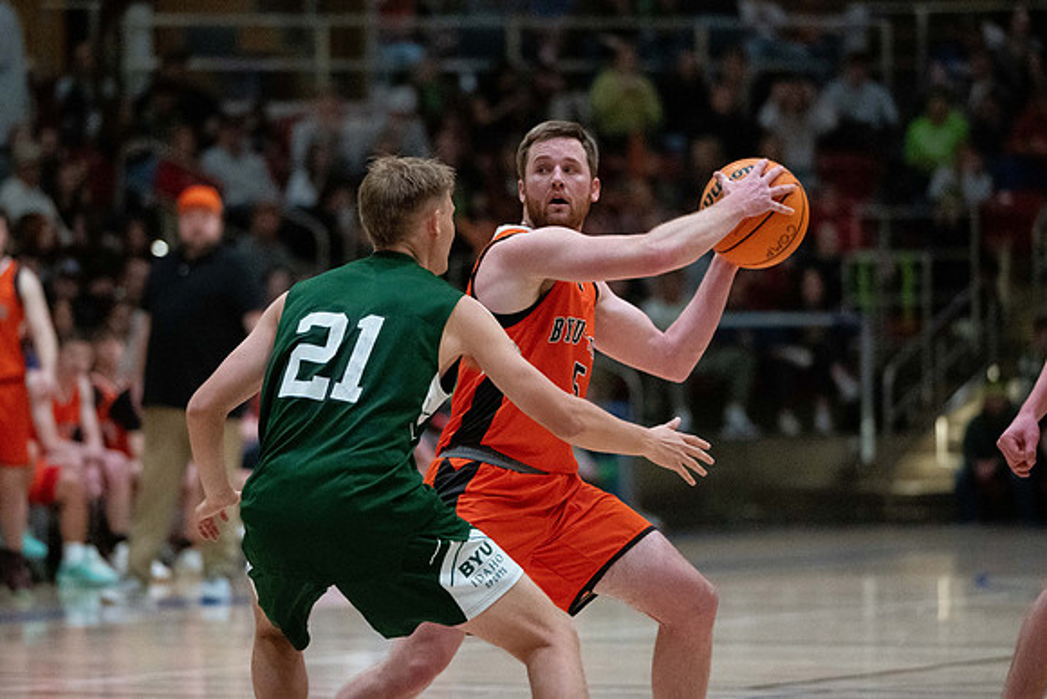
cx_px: 524
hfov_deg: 10.6
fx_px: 5624
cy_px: 366
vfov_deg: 7.1
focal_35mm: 193
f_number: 2.8
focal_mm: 145
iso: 10000
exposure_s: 1/800
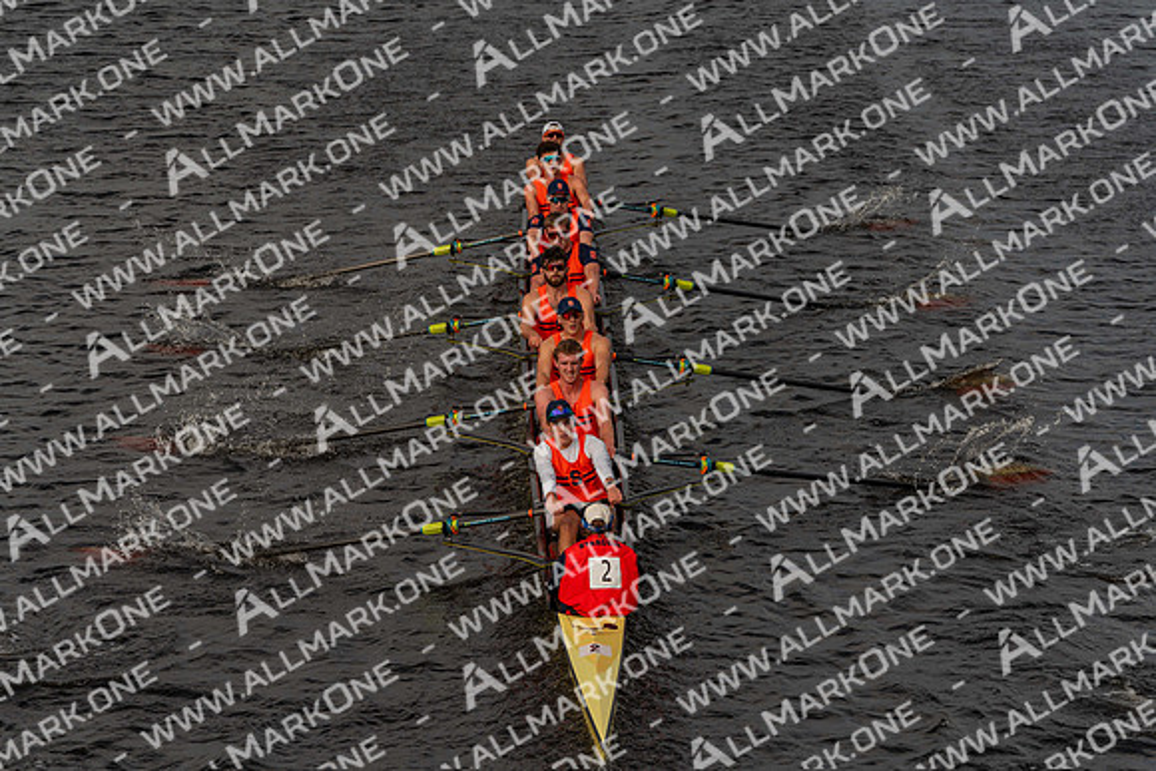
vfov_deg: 9.9
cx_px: 578
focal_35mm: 138
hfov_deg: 14.9
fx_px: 4432
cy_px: 386
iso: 250
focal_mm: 138
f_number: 5
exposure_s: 1/2500
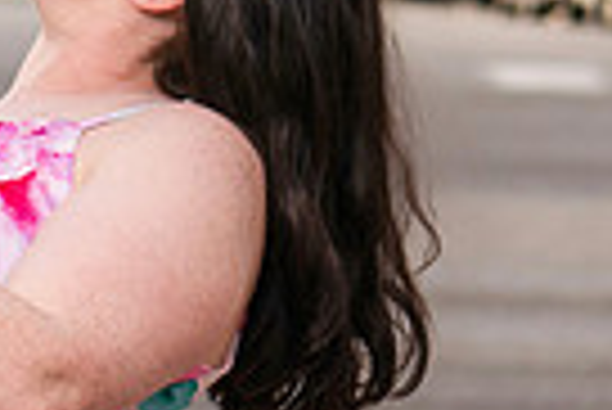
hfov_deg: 7.7
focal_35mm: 264
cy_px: -169
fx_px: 4493
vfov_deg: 5.2
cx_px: -162
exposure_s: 1/1250
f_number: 4
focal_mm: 62
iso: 200
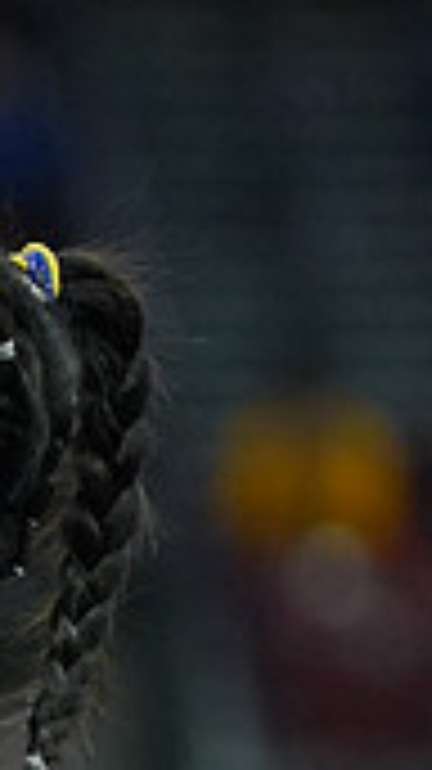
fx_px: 16295
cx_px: -828
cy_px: 802
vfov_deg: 2.7
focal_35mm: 799
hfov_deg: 1.5
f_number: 2.8
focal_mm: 150
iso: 6400
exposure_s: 1/1250
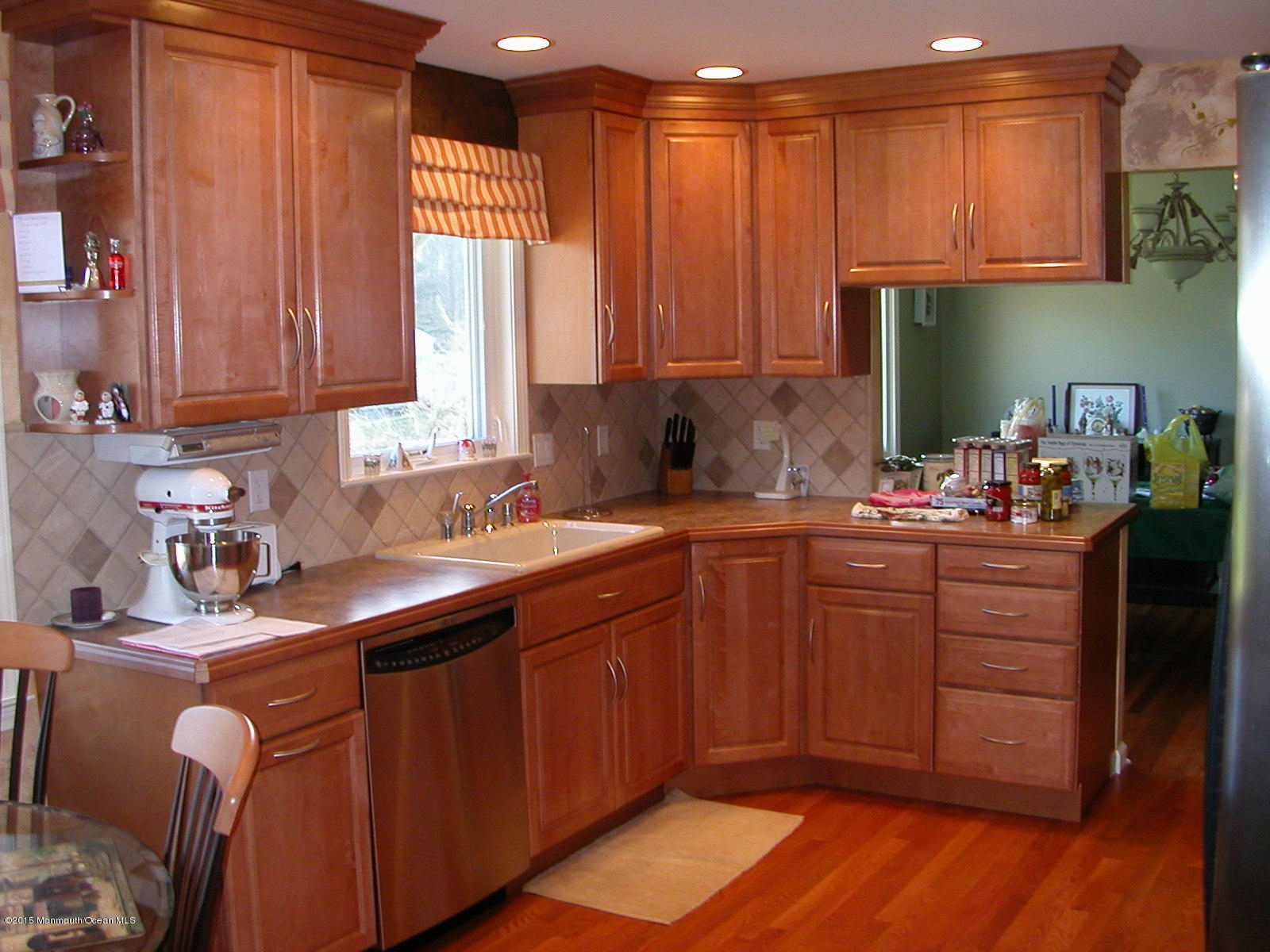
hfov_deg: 50.1
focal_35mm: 37
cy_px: 476
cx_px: 635
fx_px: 1357
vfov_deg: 38.7
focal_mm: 5.6
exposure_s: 1/30
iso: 118
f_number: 2.7
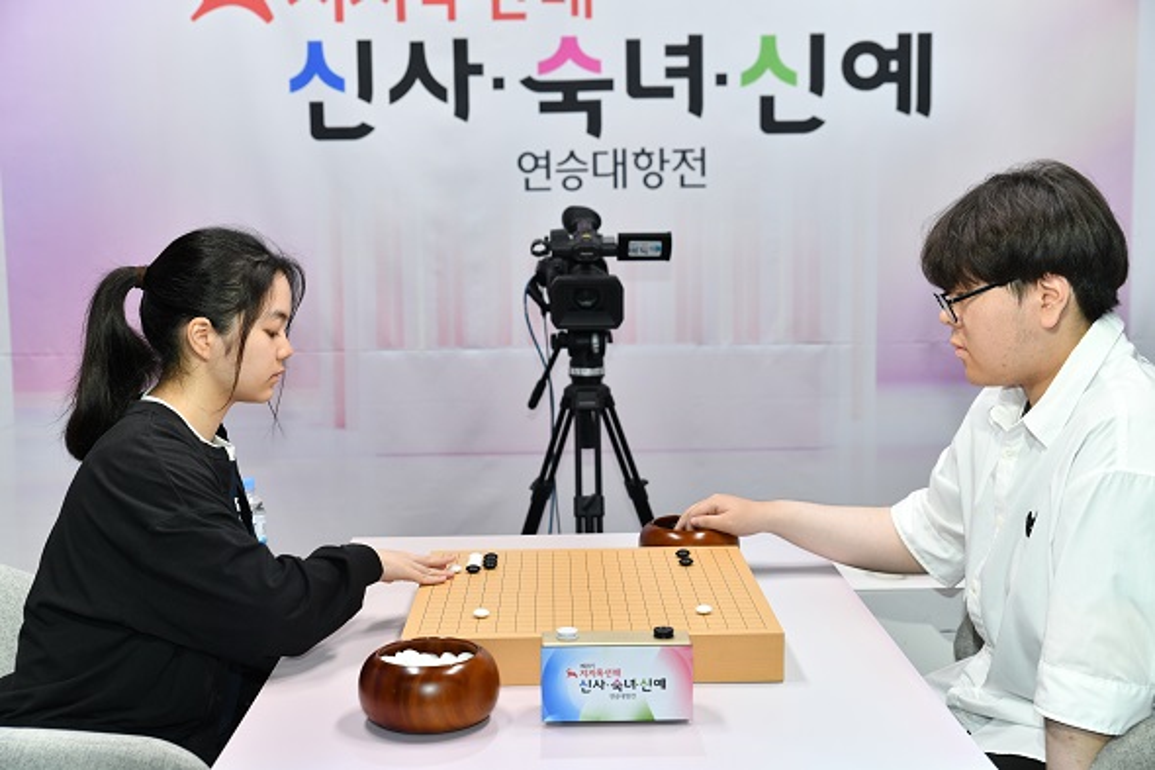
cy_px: 385
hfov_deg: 42.8
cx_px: 578
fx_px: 1475
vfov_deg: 29.2
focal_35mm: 46
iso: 1000
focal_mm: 46
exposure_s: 1/80
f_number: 4
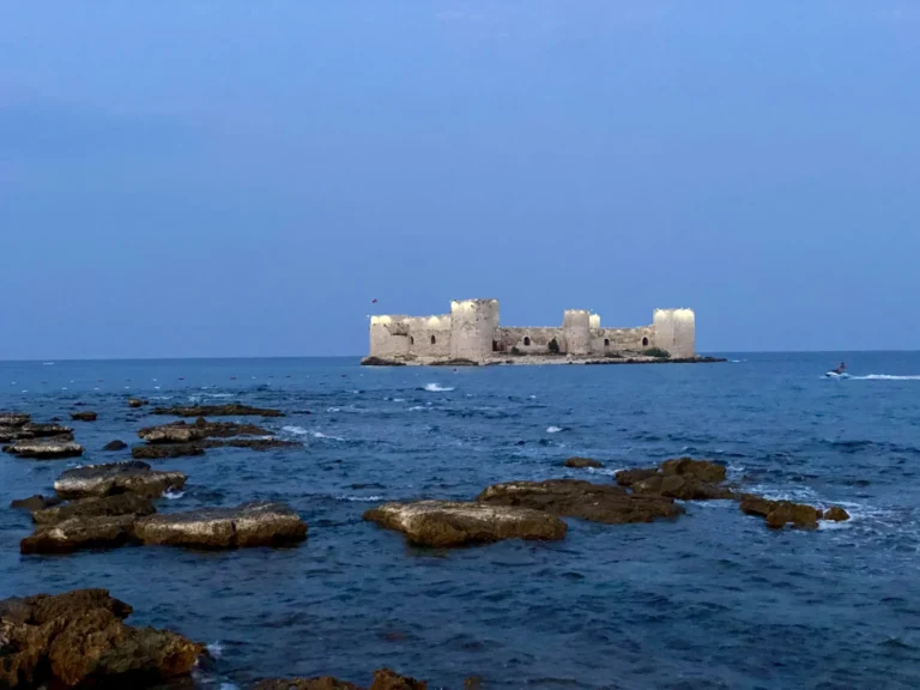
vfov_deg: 28.0
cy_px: 345
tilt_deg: +0.1
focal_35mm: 52
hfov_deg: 36.8
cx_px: 460
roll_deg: -0.2
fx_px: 1382
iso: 1000
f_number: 2
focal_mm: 6
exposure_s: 1/25
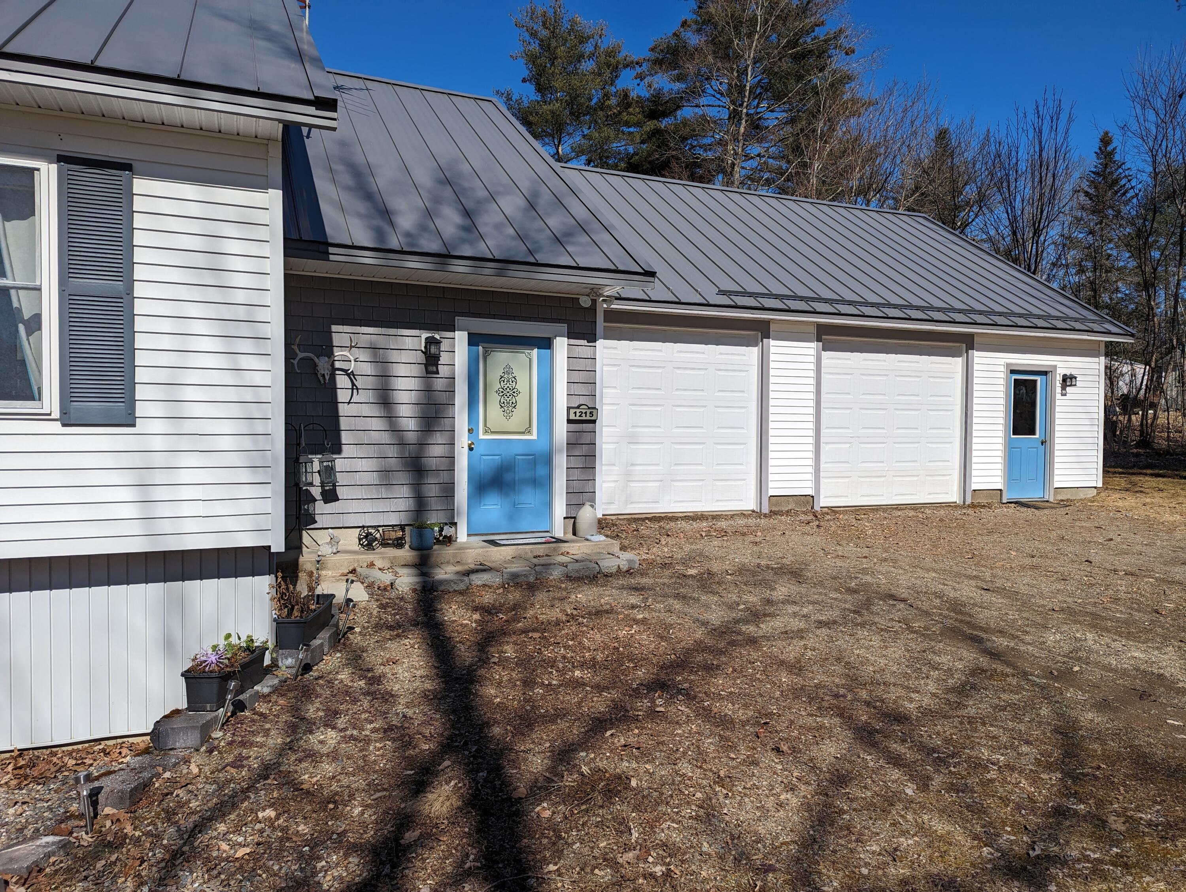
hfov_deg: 71.5
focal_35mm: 24
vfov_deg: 56.9
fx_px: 823
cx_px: 593
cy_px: 446
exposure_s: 1/4184
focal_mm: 6.81
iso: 42
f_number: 1.85
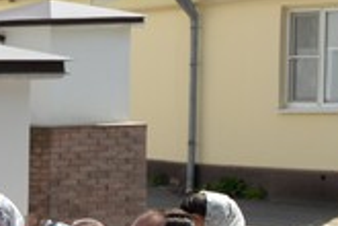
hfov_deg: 9.1
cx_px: -729
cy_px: 250
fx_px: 1643
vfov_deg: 7.8
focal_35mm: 175
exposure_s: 1/250
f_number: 8
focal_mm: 24
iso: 140
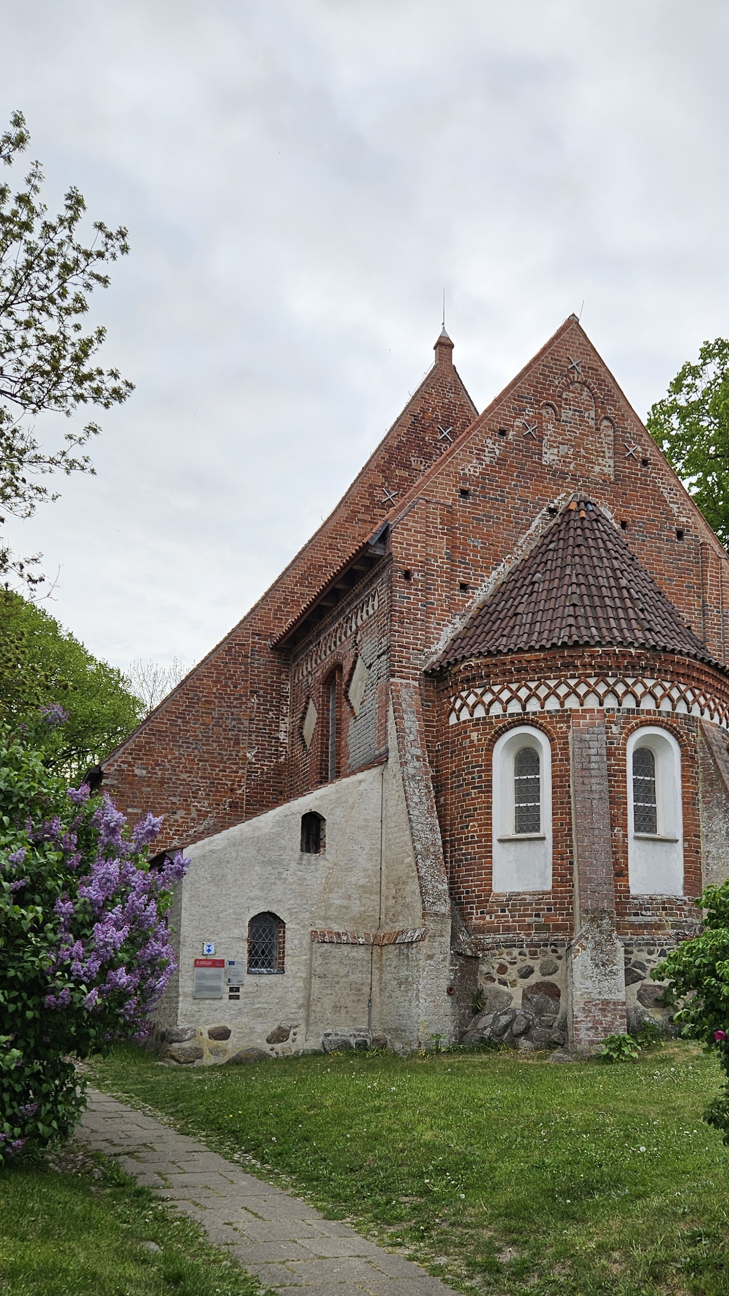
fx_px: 1134
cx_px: 465
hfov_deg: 35.4
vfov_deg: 58.7
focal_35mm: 33
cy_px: 813
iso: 25
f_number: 1.8
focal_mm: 5.4
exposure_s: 1/679
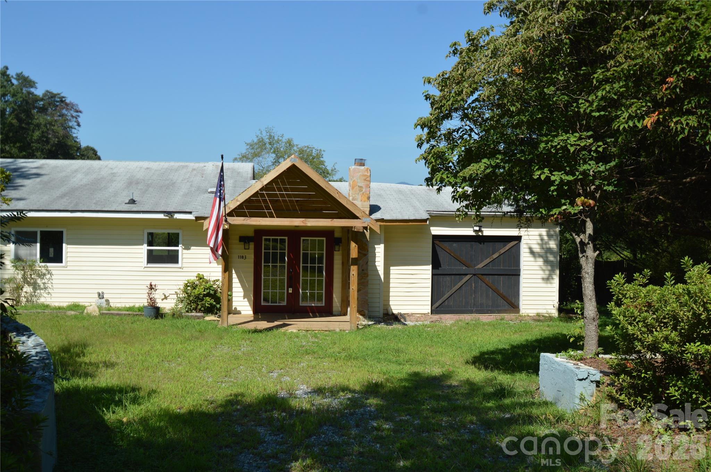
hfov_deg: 53.2
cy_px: 236
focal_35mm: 36
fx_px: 710
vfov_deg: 36.8
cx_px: 356
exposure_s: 1/250
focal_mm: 24
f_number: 8
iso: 100
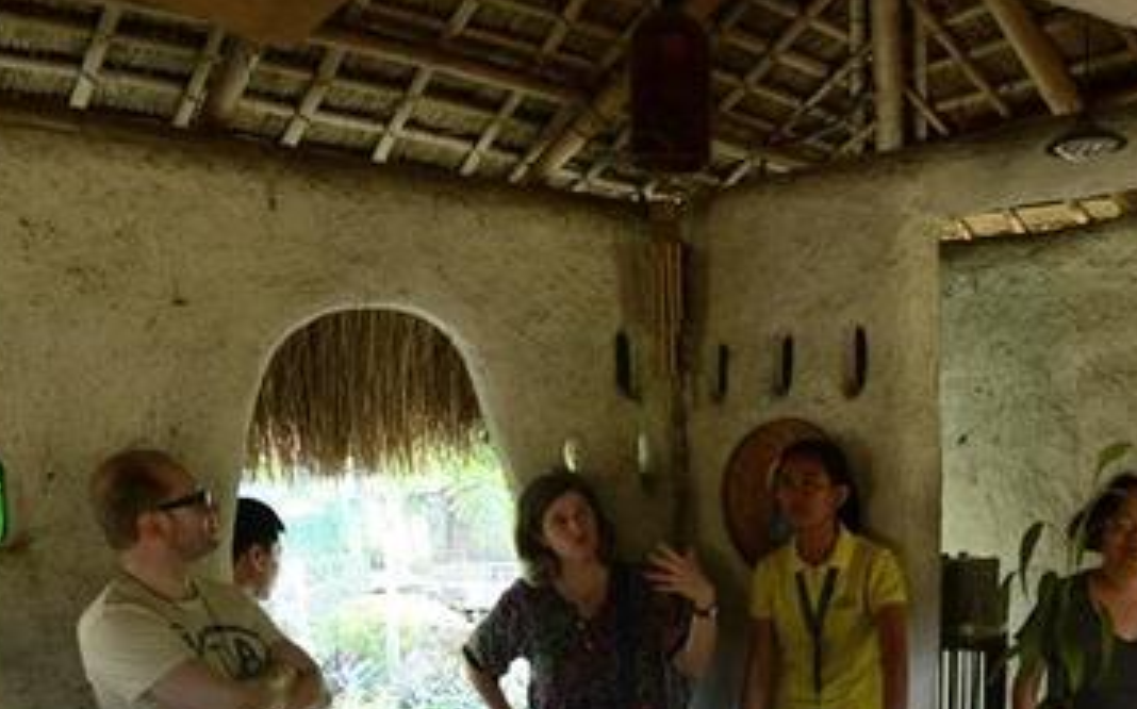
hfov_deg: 48.9
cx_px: 821
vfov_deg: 30.7
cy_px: 687
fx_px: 1208
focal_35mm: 39
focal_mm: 17
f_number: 4
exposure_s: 1/60
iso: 2000
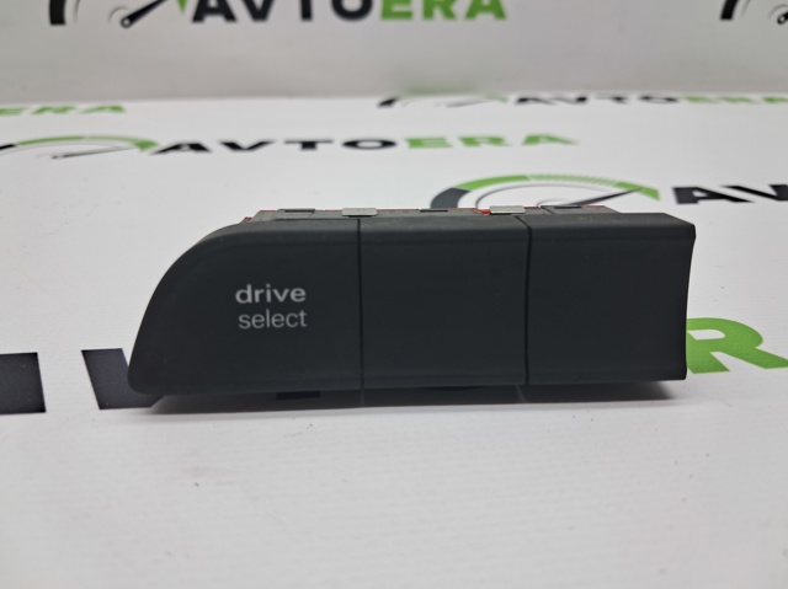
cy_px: 294
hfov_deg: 65.4
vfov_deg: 51.3
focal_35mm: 27
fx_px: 614
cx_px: 394
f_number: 1.8
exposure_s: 1/60
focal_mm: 4
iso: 50
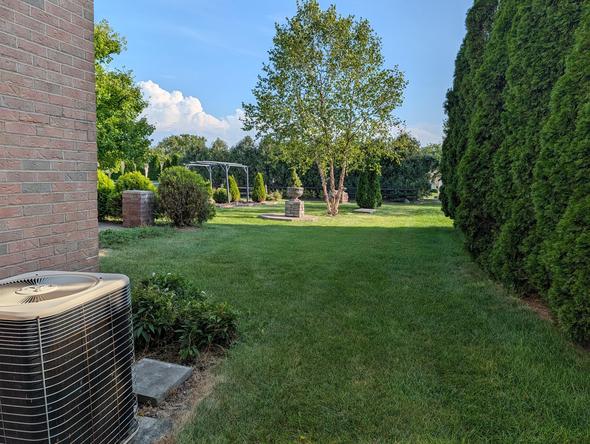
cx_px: 295
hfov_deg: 71.5
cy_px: 222
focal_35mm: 24
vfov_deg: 56.9
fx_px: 410
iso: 21
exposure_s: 1/1361
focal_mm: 6.9
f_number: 1.68
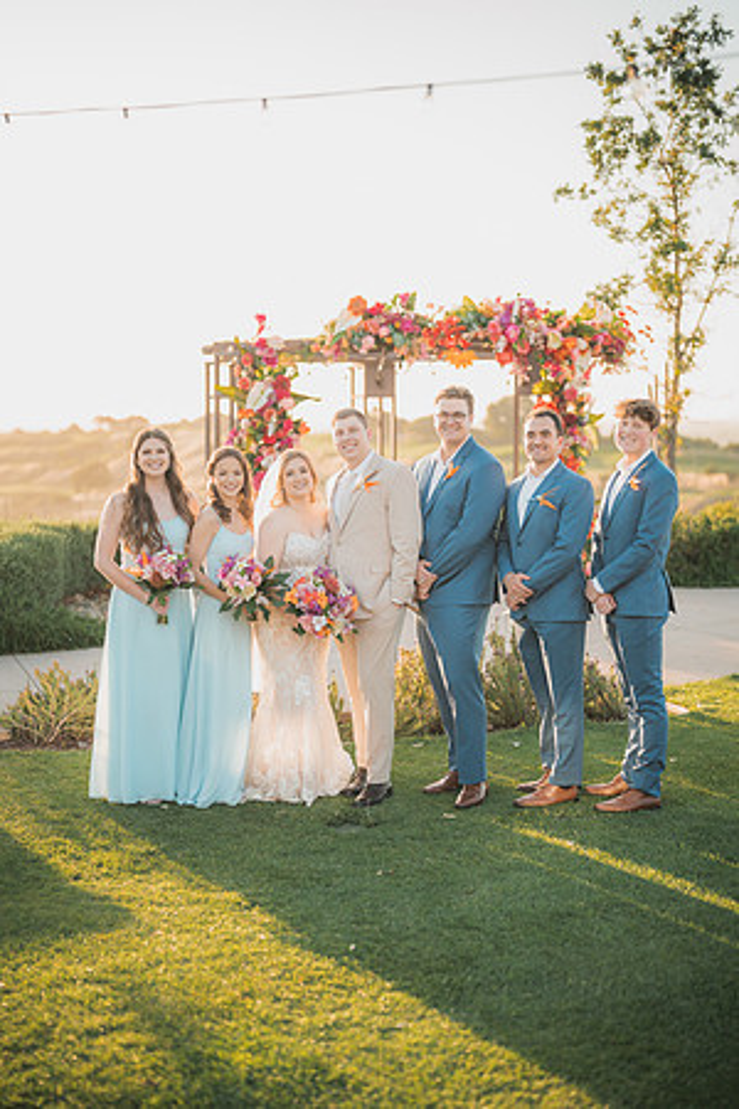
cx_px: 370
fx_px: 1539
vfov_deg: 39.6
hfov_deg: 27.0
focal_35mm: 50
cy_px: 554
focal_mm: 50
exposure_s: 1/2000
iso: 200
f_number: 1.2
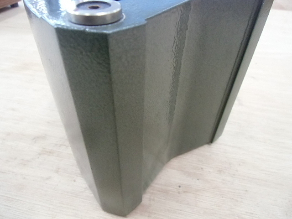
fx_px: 202
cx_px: 146
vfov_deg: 56.8
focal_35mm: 24
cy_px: 110
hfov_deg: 71.6
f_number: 3
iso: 800
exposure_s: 1/25
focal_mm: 4.24
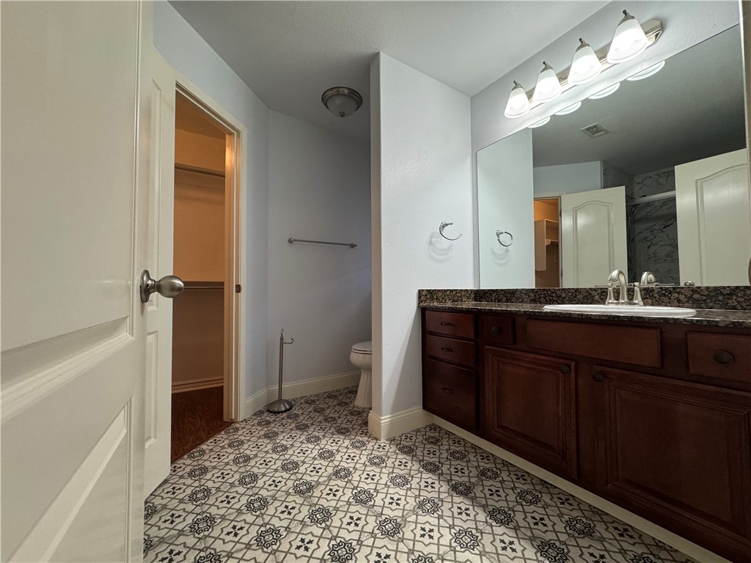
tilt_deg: +1.9
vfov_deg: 85.7
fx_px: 304
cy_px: 282
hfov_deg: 102.1
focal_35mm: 14
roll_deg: +0.7
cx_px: 376
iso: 200
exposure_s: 1/120
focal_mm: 2.22
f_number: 2.2
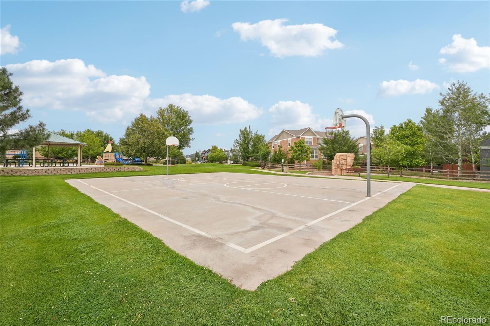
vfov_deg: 77.3
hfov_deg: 100.4
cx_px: 245
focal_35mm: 15
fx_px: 204
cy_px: 163
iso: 800
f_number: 8
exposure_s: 1/1600
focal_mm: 10
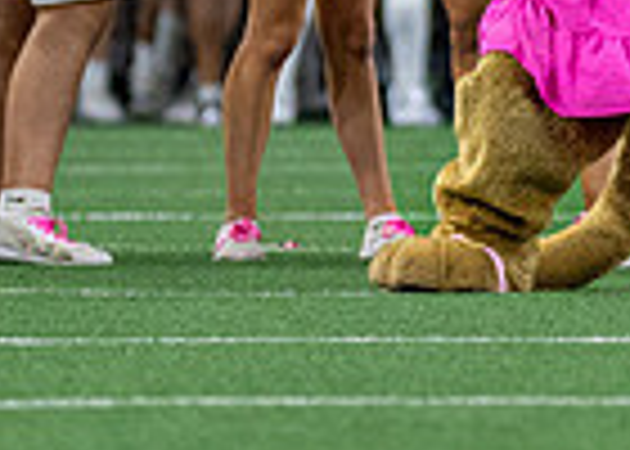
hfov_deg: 1.6
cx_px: 1050
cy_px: -398
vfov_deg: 1.1
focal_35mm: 1279
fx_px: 22885
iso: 1250
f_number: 1.8
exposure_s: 1/1250
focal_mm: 135
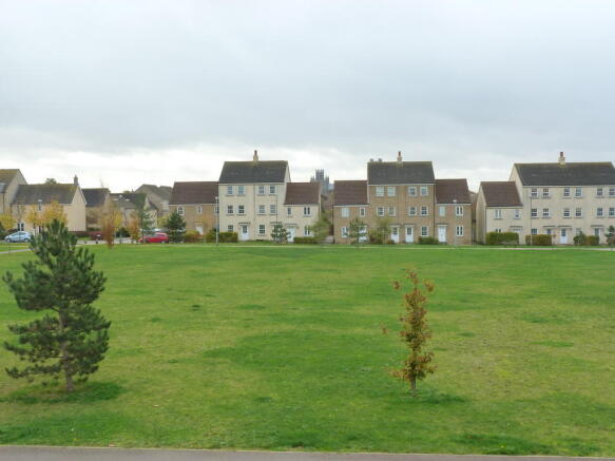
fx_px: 746
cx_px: 308
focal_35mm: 42
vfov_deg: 34.3
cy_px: 230
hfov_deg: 44.8
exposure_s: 1/160
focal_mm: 7.6
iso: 125
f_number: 4
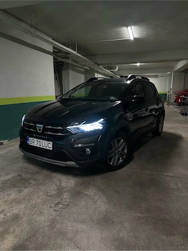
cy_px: 126
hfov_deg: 56.8
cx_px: 94
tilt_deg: -11.1
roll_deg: -1.2
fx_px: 174
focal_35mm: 24
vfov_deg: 71.6
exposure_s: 1/56
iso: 320
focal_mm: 6.86
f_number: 1.78
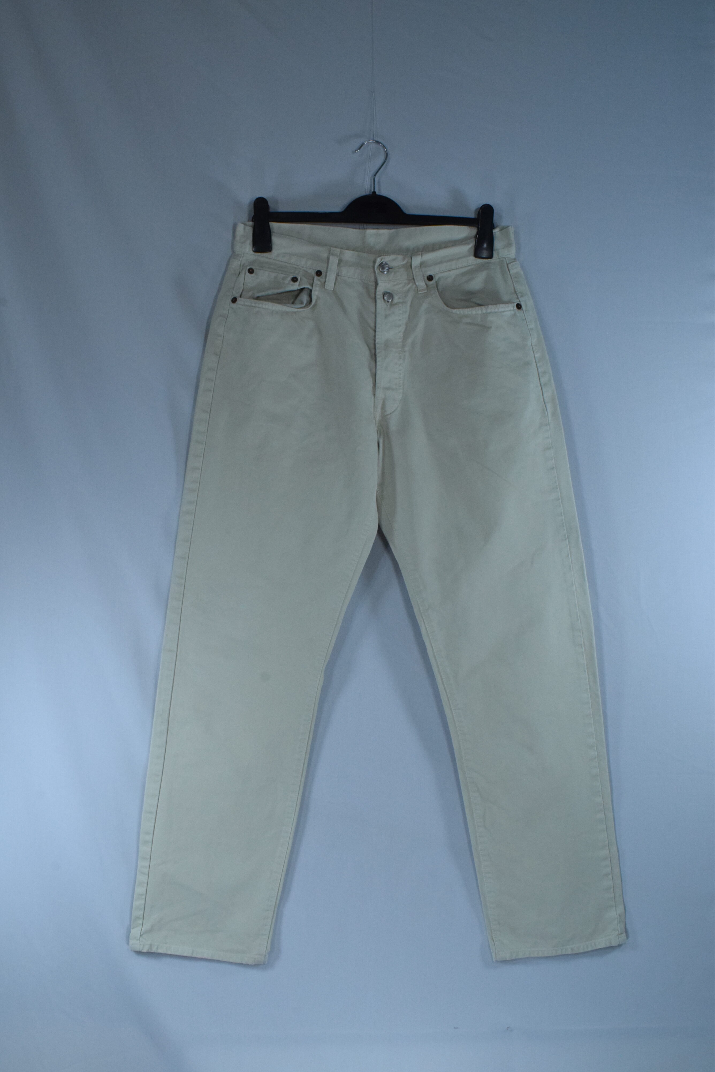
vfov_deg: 55.1
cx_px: 358
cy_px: 536
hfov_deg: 38.4
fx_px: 1027
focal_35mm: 34
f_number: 18
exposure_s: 1/250
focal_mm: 23
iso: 3200
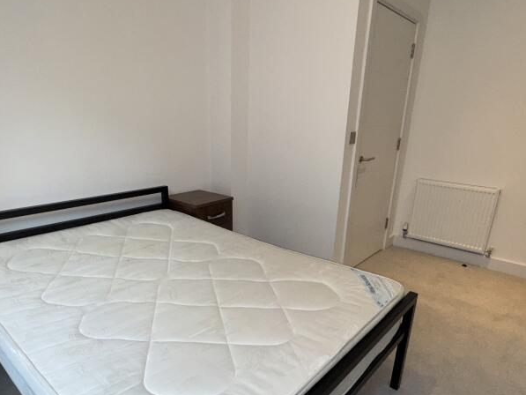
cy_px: 242
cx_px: 266
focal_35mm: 24
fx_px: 365
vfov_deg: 56.3
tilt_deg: -20.0
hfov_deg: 71.6
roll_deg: -2.0
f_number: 2.2
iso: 80
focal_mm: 2.22
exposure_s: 1/100
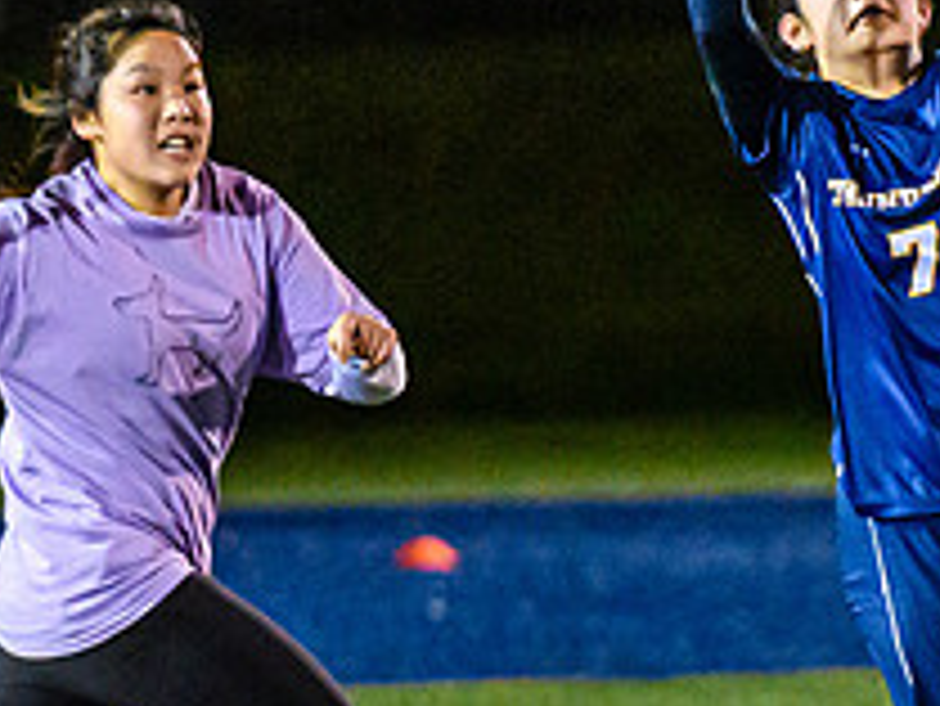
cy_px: 443
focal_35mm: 1152
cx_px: 938
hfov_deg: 1.7
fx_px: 31301
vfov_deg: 1.3
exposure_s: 1/800
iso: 4000
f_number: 3.2
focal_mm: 200
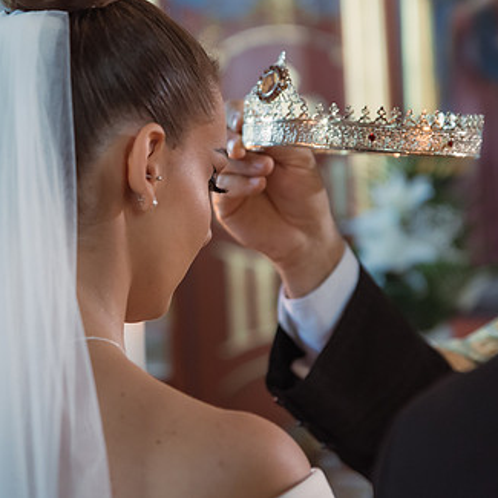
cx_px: 202
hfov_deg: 17.2
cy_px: 197
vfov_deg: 17.2
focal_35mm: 101
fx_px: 1644
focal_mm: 62
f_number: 2.8
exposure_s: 1/200
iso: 1250
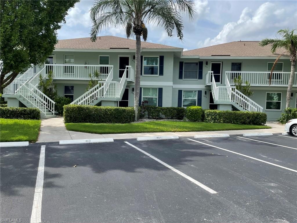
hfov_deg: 67.3
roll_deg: -1.5
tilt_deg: -1.5
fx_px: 223
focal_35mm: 26
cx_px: 148
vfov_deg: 53.1
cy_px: 112
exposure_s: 1/2681
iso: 32
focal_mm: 4.2
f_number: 1.6
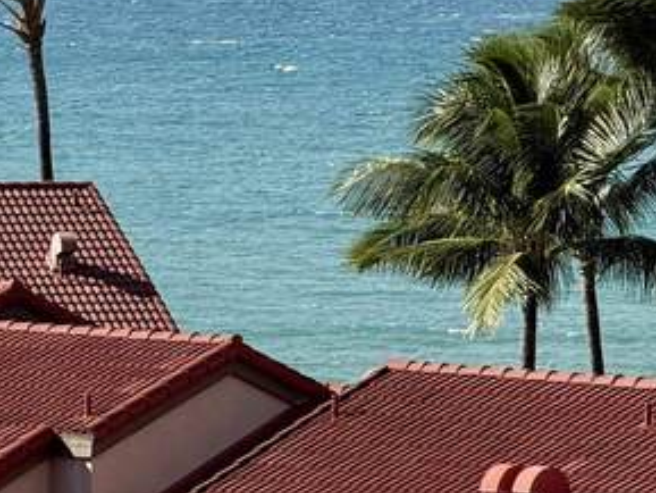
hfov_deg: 4.4
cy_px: -254
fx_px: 8399
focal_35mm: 443
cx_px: 1260
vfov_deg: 3.3
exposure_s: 1/679
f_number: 2.8
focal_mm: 16.89
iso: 20
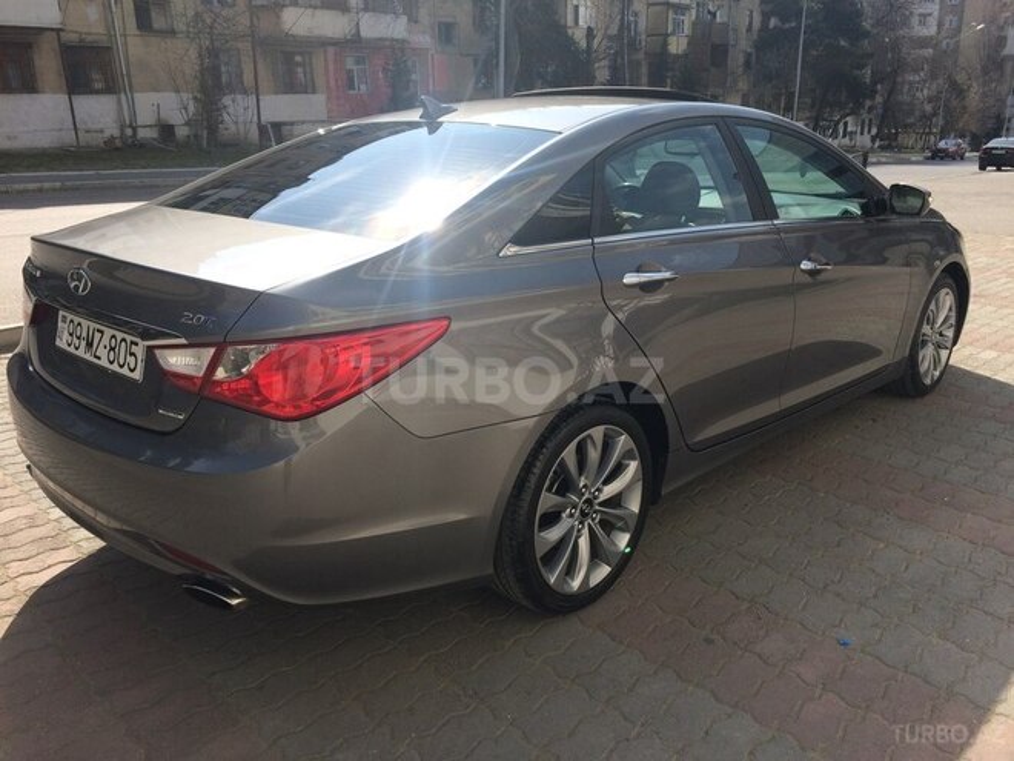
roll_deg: -0.6
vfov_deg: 48.2
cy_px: 380
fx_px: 849
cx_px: 507
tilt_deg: -19.0
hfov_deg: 61.7
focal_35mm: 29
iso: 32
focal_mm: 4.15
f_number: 2.2
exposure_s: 1/1642
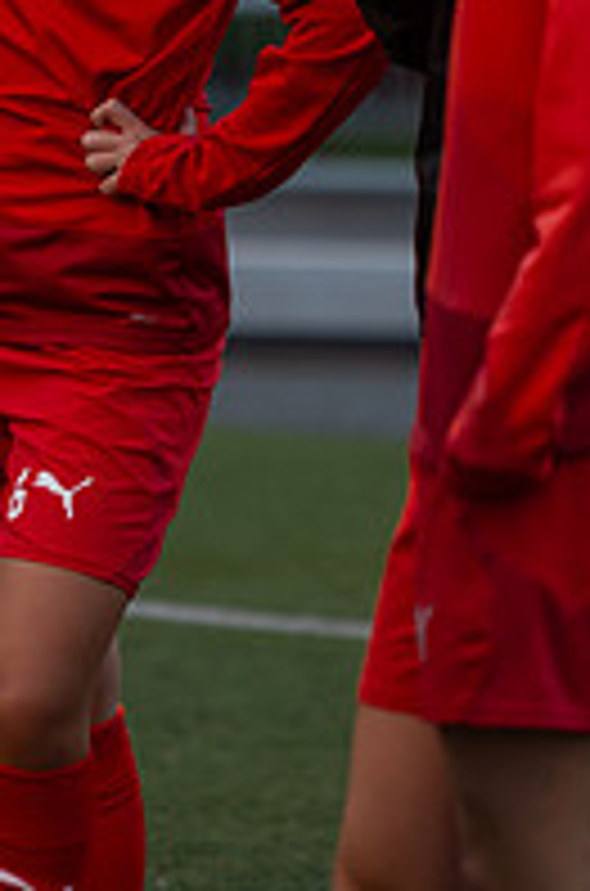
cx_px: -47
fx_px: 11244
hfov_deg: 3.0
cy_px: 54
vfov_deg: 4.5
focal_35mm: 455
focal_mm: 200
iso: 1100
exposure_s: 1/200
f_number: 3.2
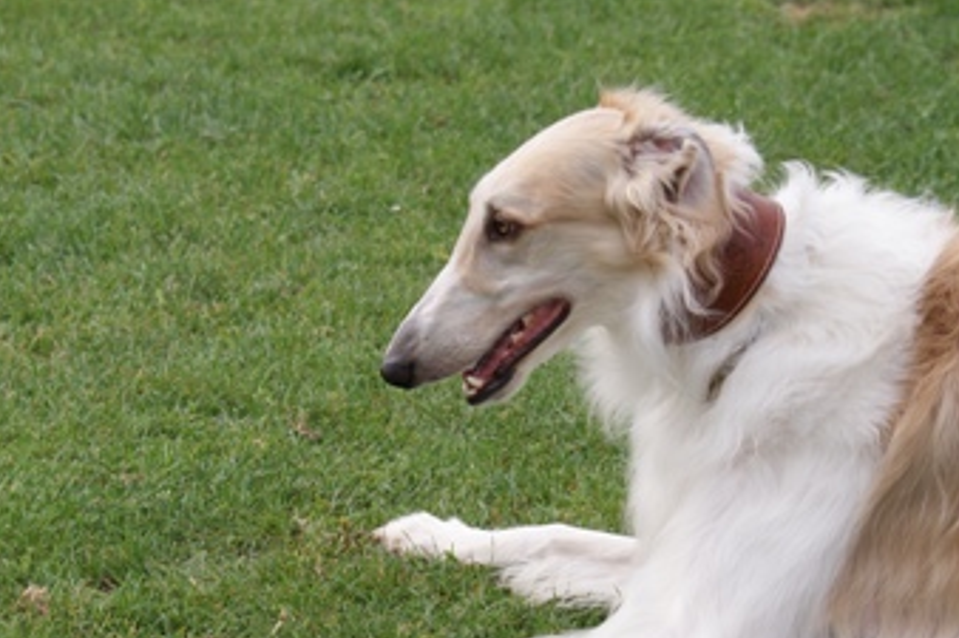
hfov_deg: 10.3
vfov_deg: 6.9
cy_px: 552
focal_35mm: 199
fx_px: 5298
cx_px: 145
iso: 100
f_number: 5
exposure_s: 1/200
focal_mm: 70
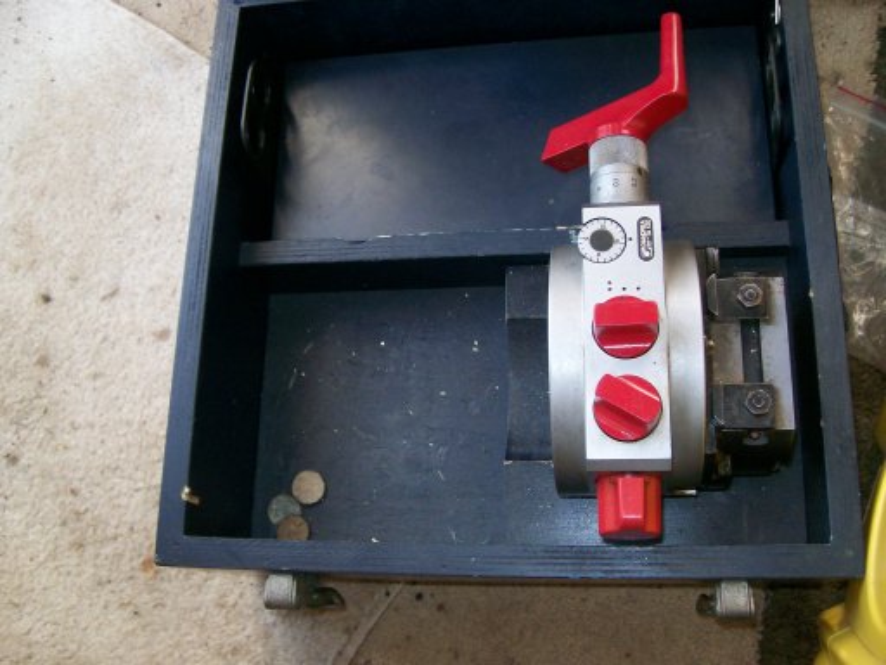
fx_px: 896
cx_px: 443
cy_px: 332
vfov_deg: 40.7
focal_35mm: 35
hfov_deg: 52.6
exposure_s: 1/64
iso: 200
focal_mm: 5.8
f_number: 2.8
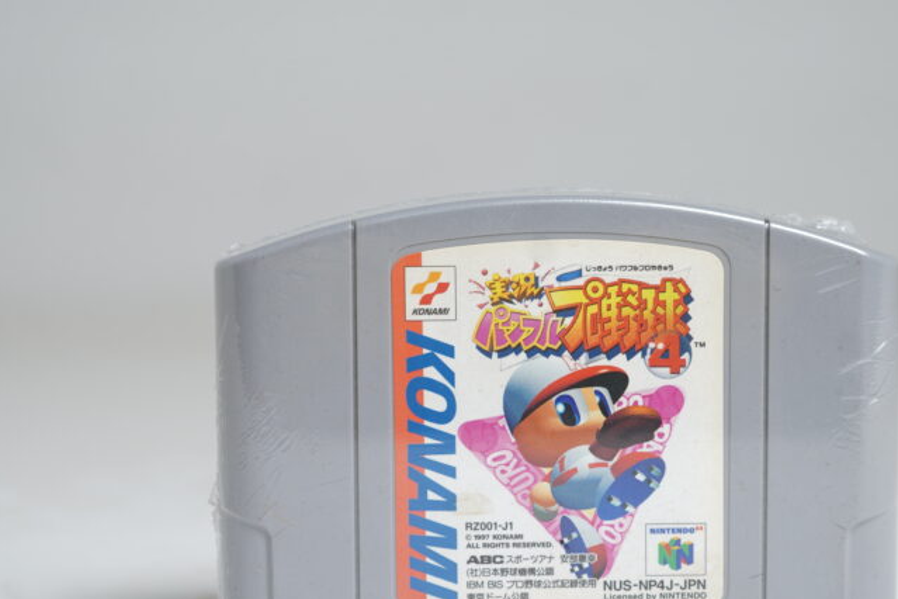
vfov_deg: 17.7
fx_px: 1921
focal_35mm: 77
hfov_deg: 26.2
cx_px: 568
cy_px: 360
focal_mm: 41
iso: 64
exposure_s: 1/8
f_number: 5
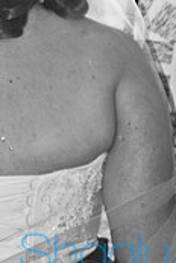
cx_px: 33
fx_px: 1423
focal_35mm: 194
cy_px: -12
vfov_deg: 10.5
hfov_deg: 7.1
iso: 400
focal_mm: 50
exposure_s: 1/80
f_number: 2.8
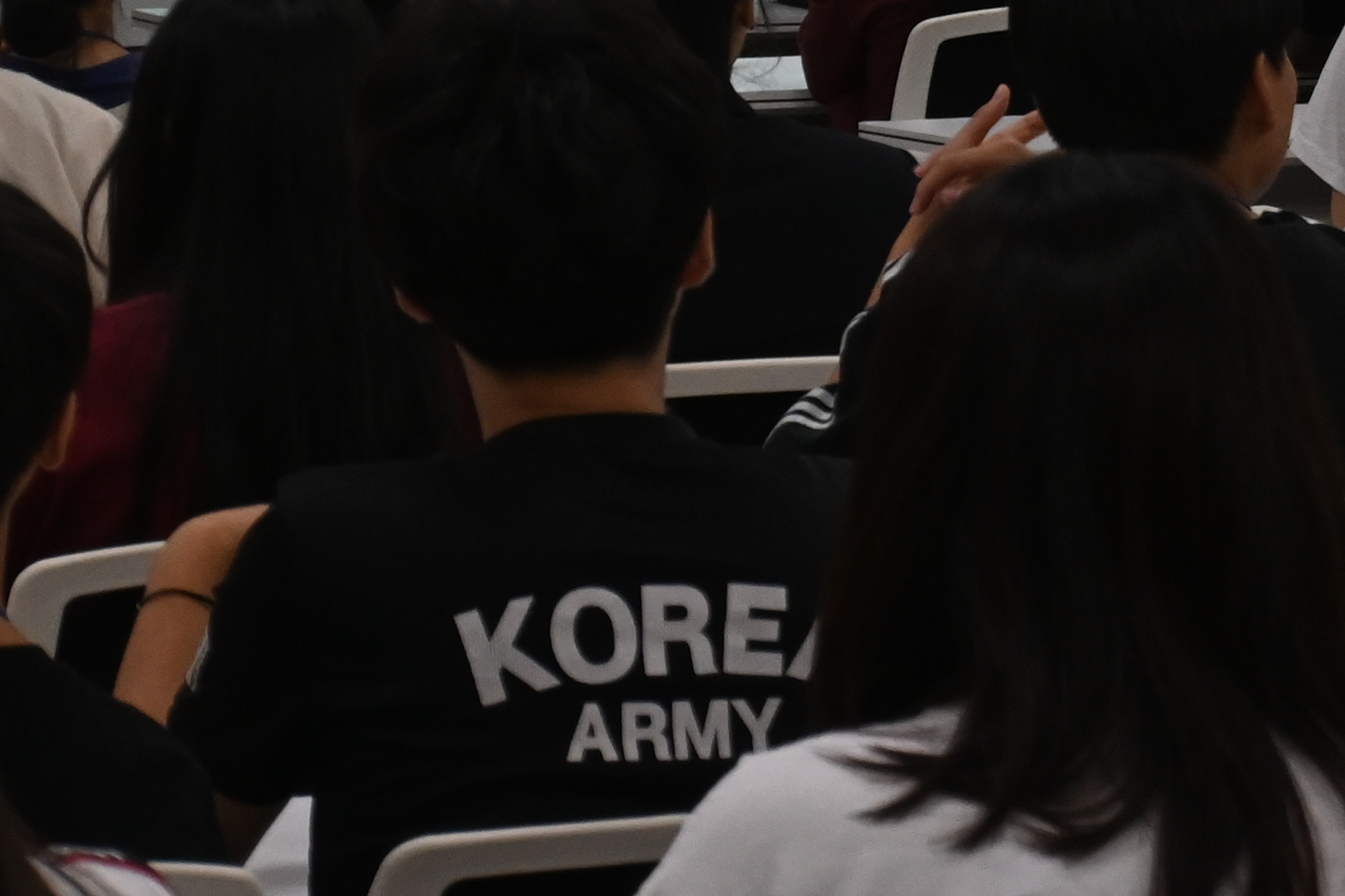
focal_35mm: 163
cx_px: 1312
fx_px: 6077
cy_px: -571
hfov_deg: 12.5
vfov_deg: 8.2
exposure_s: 1/125
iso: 900
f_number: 4.8
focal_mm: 30.5
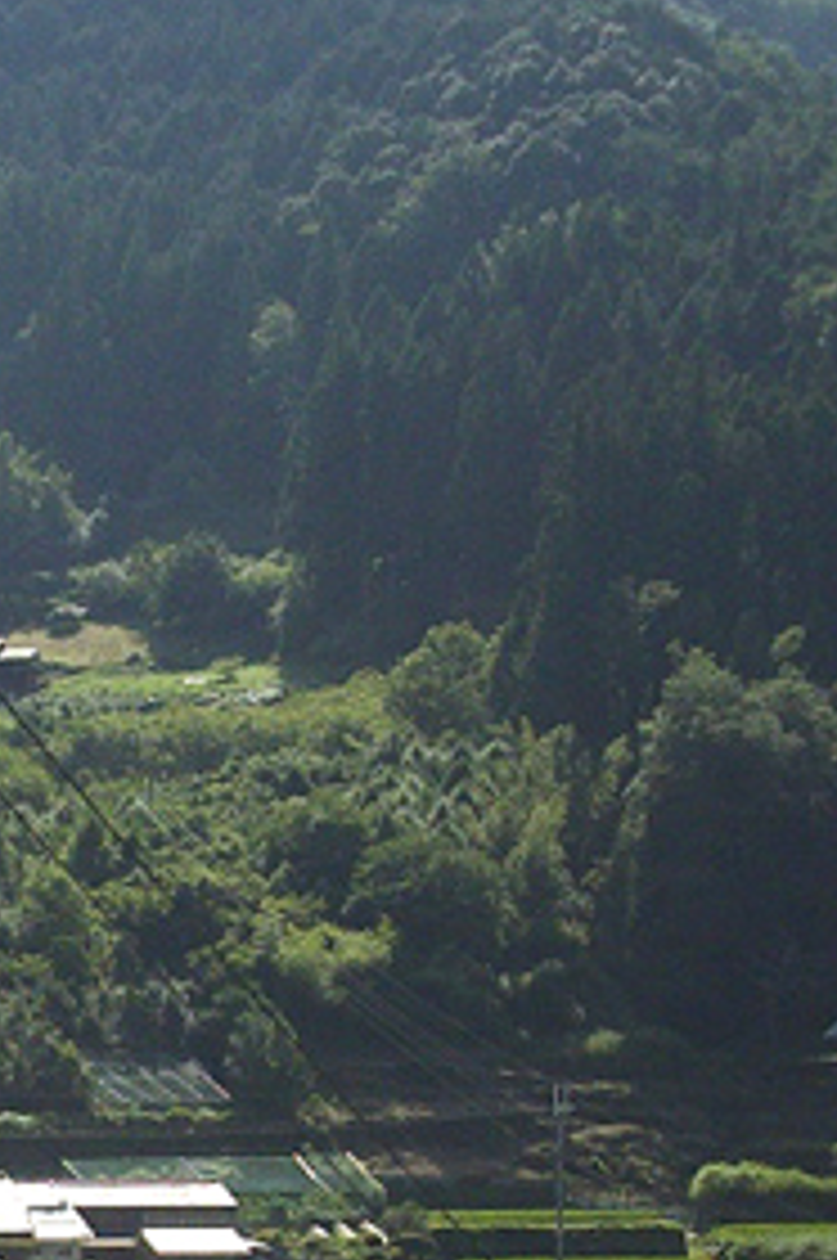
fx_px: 4090
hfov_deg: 11.5
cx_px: -58
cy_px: 1138
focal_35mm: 117
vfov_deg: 17.3
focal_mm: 6.2
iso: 80
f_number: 5.6
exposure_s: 1/400
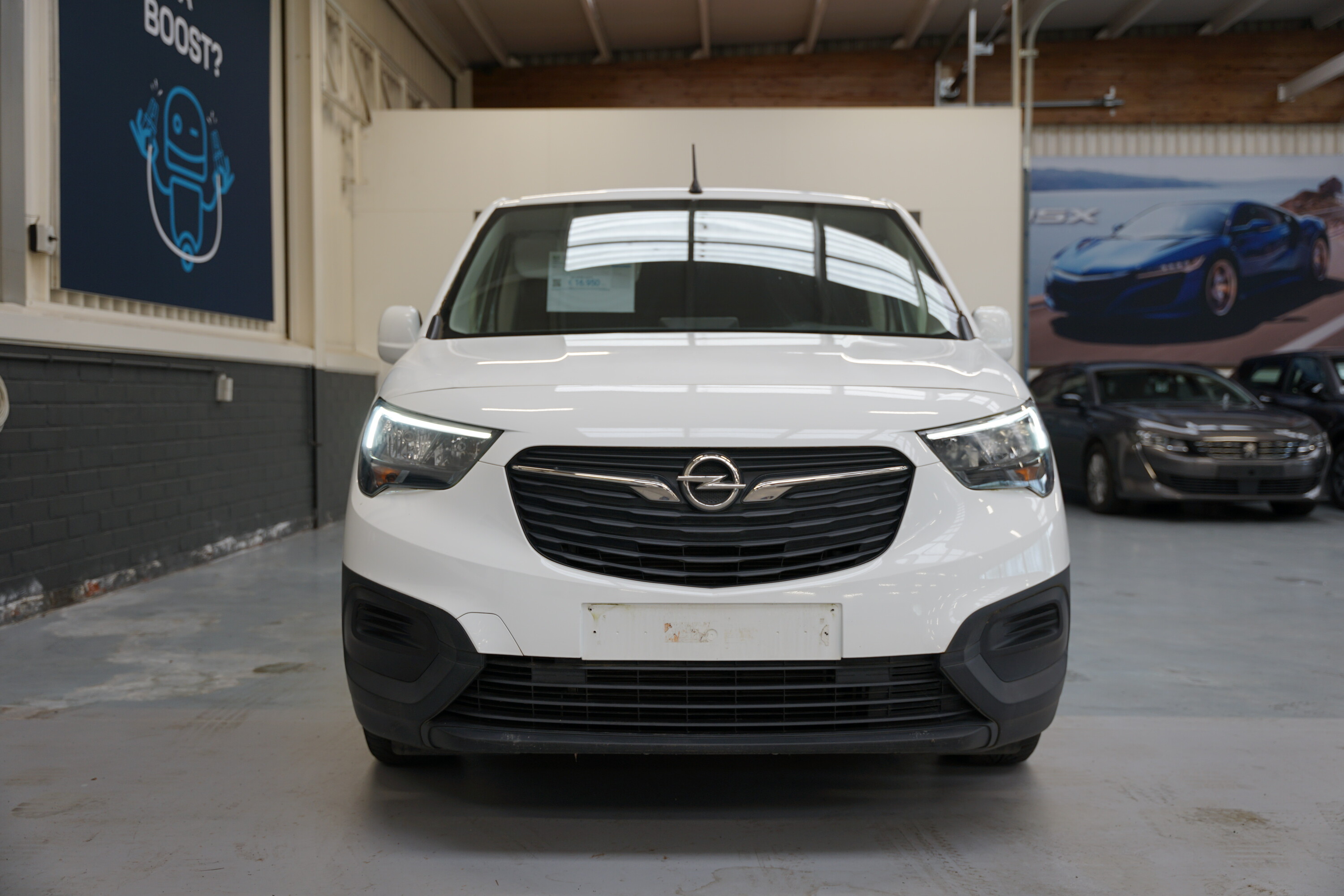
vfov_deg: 39.2
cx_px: 672
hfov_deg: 56.2
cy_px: 448
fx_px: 1258
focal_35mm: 34
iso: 125
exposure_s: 1/60
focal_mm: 33.7
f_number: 2.8
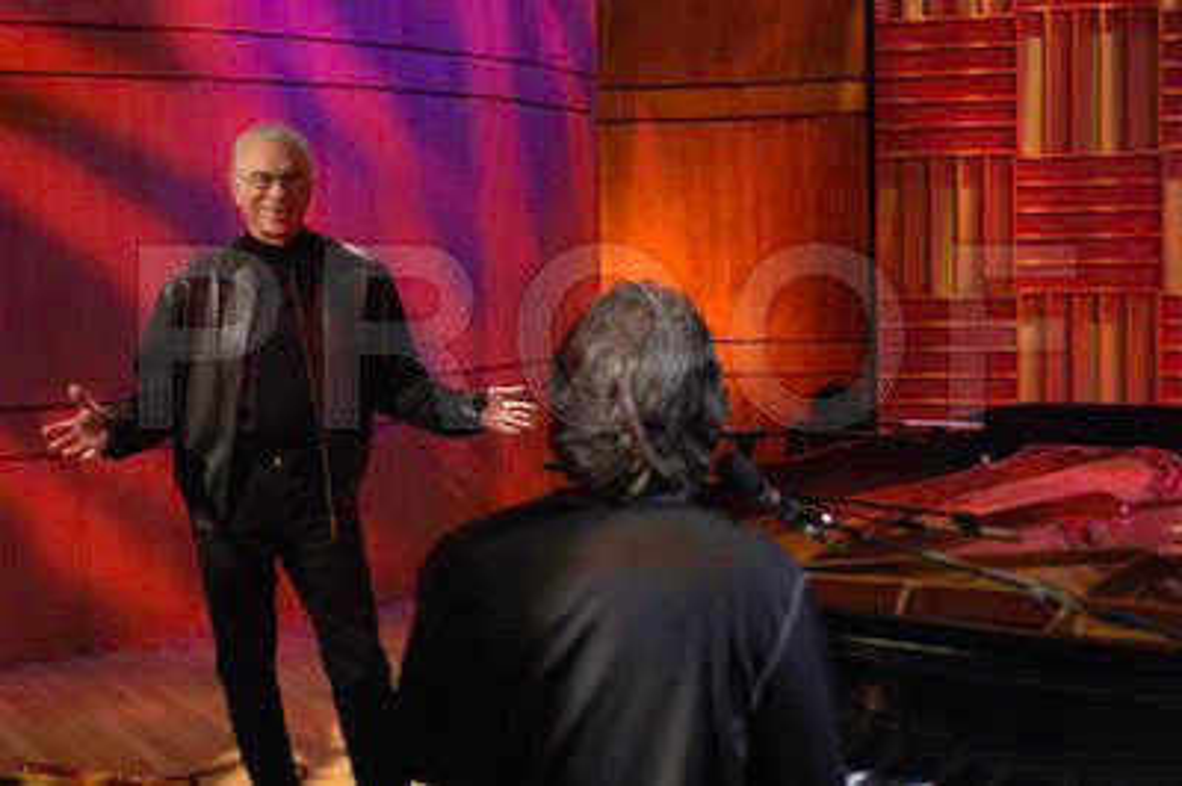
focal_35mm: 48
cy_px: 393
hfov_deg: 41.1
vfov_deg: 28.0
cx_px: 591
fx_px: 1575
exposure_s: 1/60
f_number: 2.8
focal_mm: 32
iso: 800
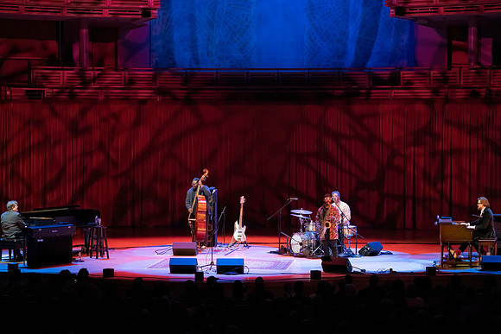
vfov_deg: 13.7
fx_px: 1392
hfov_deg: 20.4
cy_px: 167
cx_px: 250
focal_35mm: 100
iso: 6400
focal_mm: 100
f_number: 4.5
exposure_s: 1/250
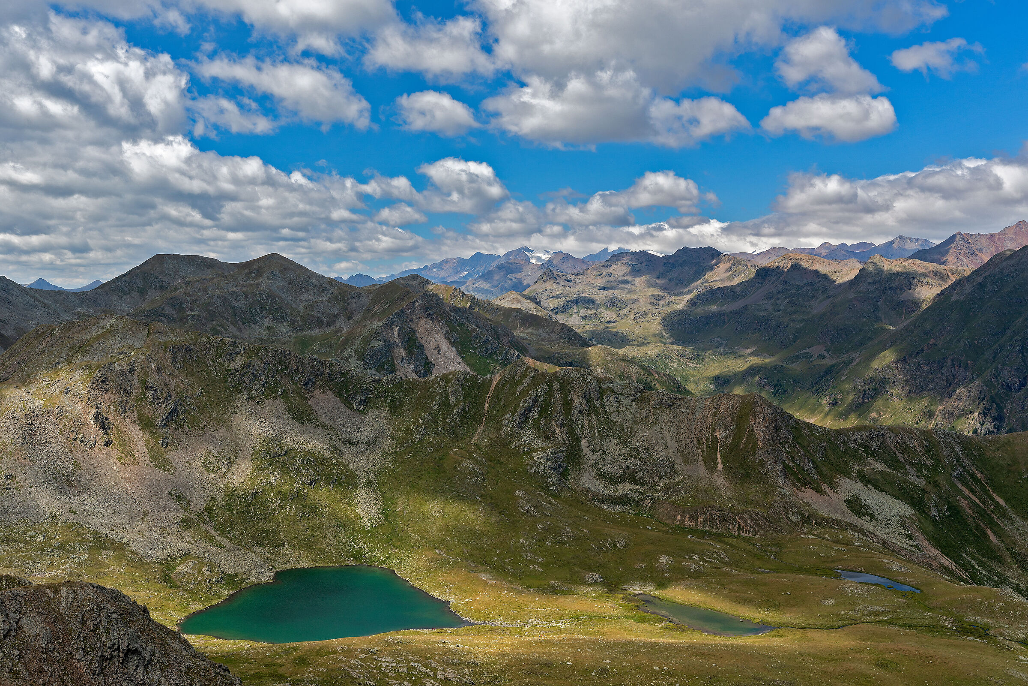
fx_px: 971
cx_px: 514
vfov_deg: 38.9
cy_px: 343
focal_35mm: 34
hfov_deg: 55.8
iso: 200
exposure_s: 1/400
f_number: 9
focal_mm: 34
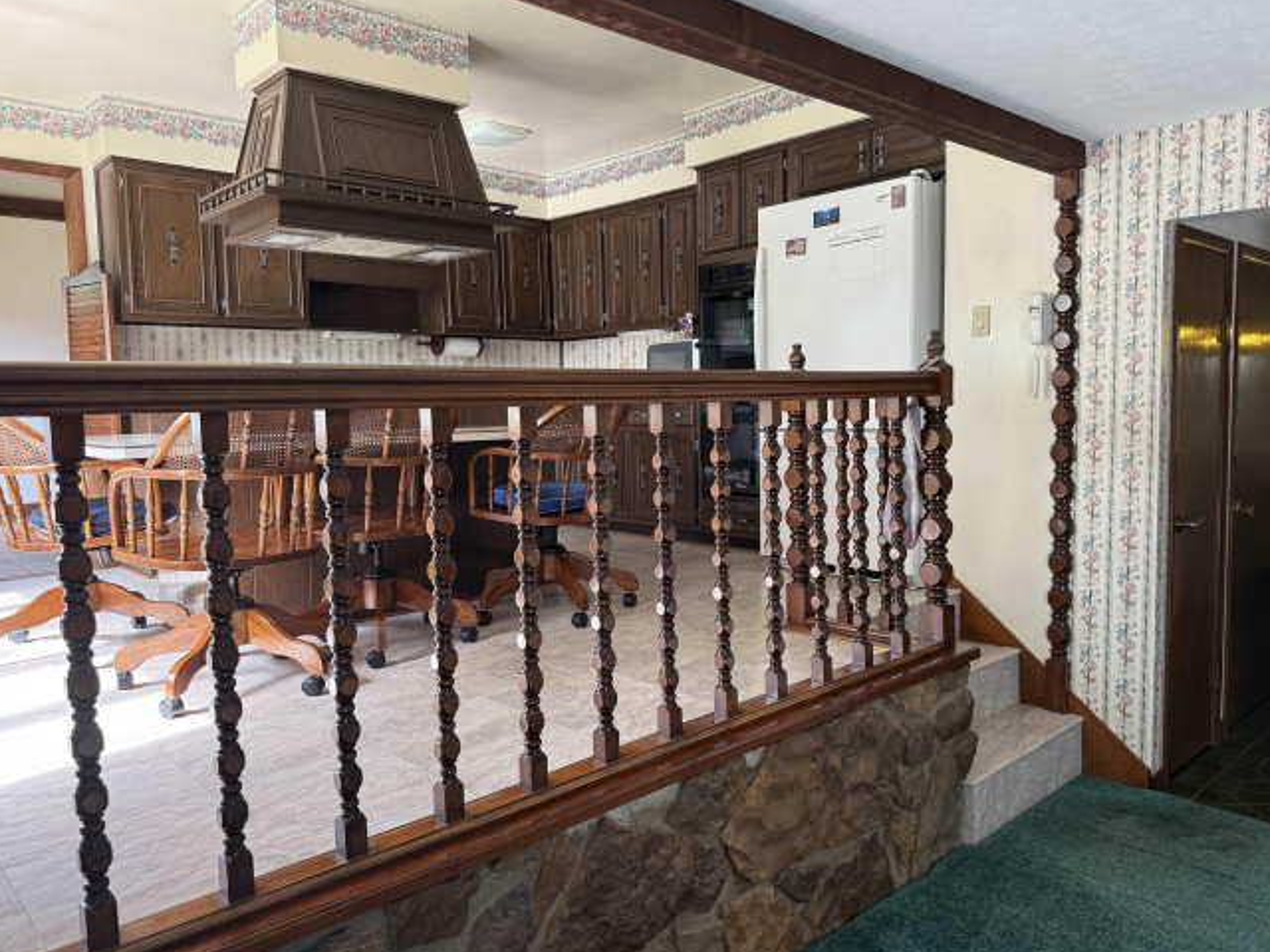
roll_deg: +0.5
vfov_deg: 54.9
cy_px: 476
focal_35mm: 25
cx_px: 646
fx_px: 917
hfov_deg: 69.4
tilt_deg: -4.0
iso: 200
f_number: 1.78
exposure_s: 1/101
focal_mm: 6.76
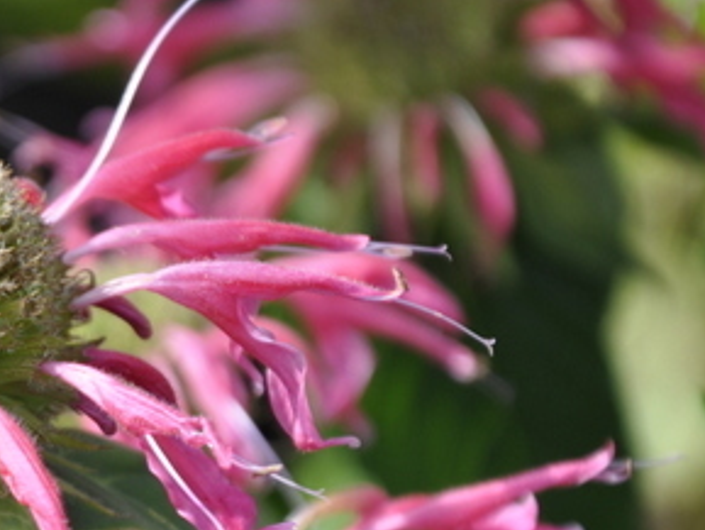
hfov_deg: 4.7
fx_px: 8523
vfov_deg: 3.6
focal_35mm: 418
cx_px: -188
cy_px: 559
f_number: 8
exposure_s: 1/250
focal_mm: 105
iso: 200
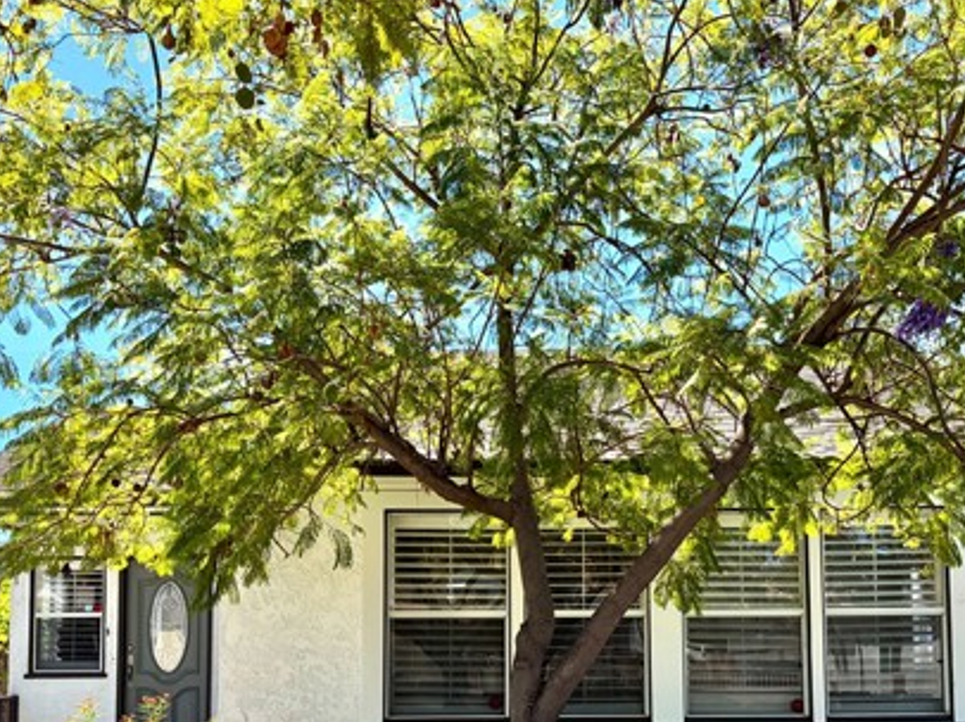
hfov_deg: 45.7
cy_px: 556
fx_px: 1142
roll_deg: +0.1
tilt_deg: +4.4
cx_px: 537
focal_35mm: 41
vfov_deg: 34.2
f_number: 1.6
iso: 64
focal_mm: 5.96
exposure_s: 1/1587
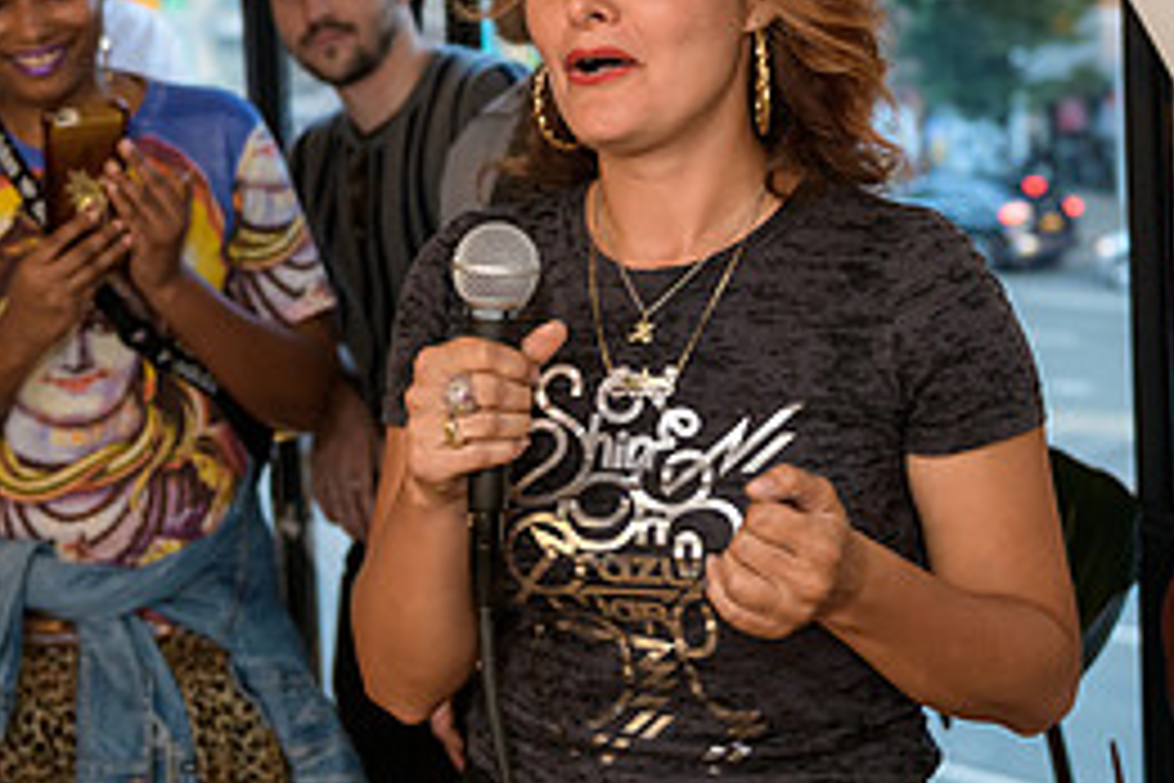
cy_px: 160
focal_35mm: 80
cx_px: 657
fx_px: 2609
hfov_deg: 25.3
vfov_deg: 16.9
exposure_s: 1/125
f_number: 3.2
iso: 800
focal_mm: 36
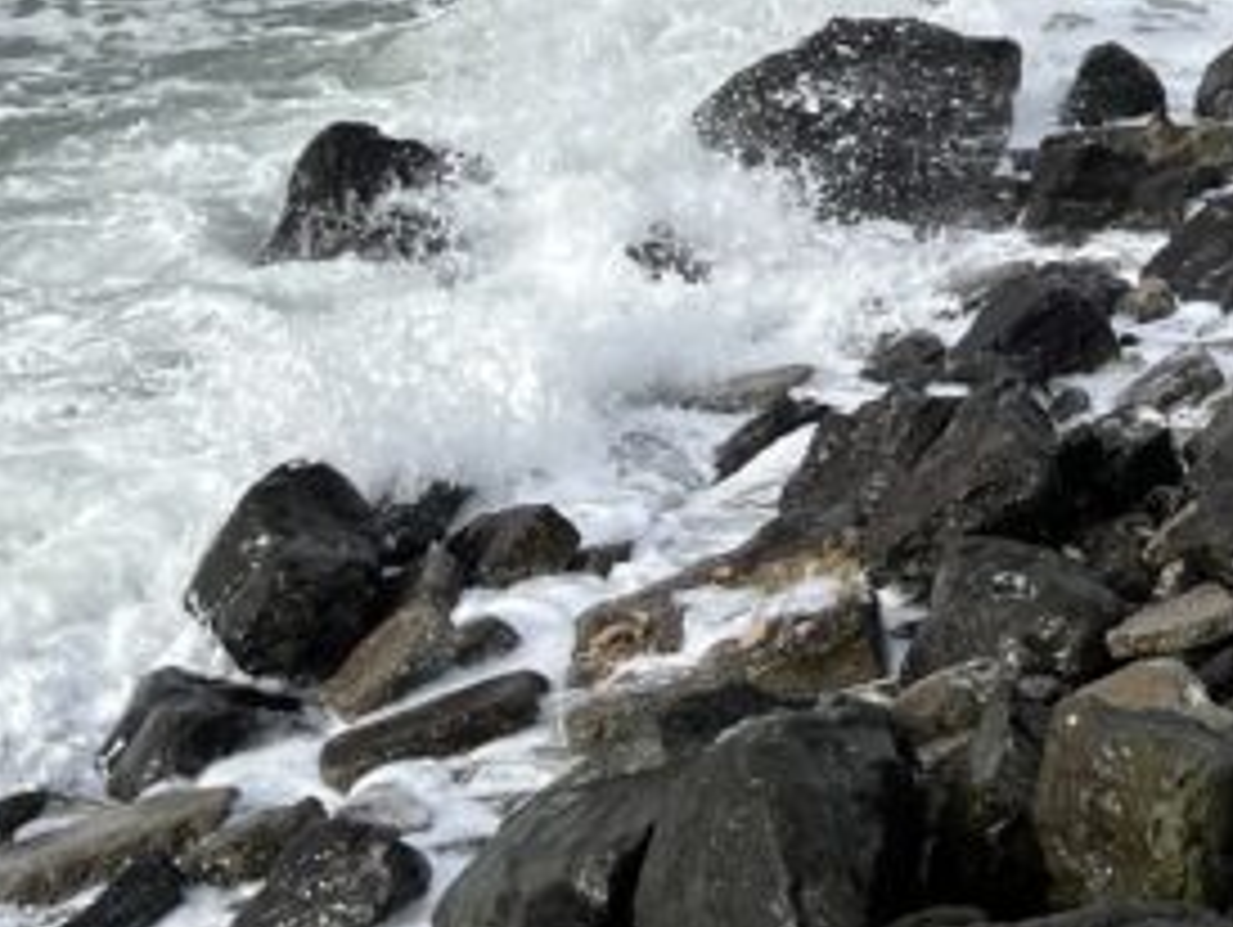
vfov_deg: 14.7
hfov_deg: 18.9
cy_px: -225
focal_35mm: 97
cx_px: 1544
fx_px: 3458
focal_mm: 5.1
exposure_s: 1/2179
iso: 50
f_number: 1.6
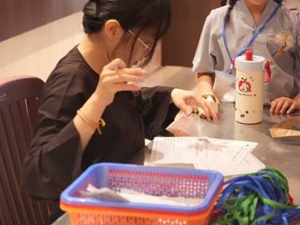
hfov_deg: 19.8
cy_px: 50
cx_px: 274
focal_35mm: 97
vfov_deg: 15.2
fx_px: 841
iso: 16000
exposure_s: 1/320
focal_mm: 47
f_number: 3.2
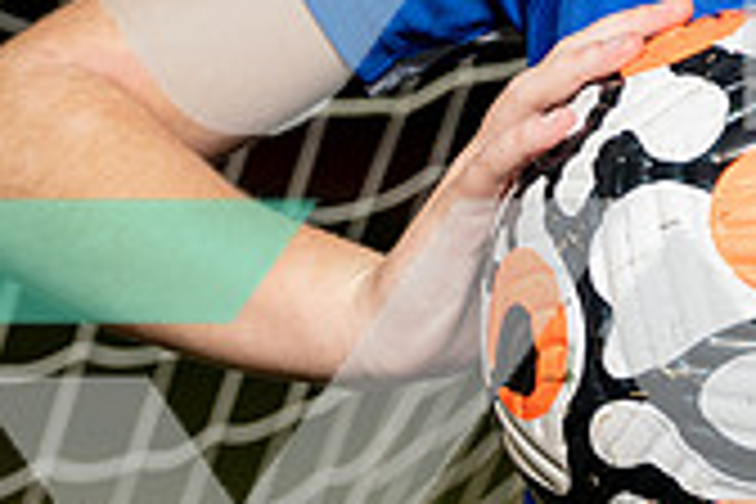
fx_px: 2898
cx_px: 1008
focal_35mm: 138
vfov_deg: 9.8
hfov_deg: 14.2
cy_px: -106
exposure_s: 1/125
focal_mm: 40
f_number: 4
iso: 640
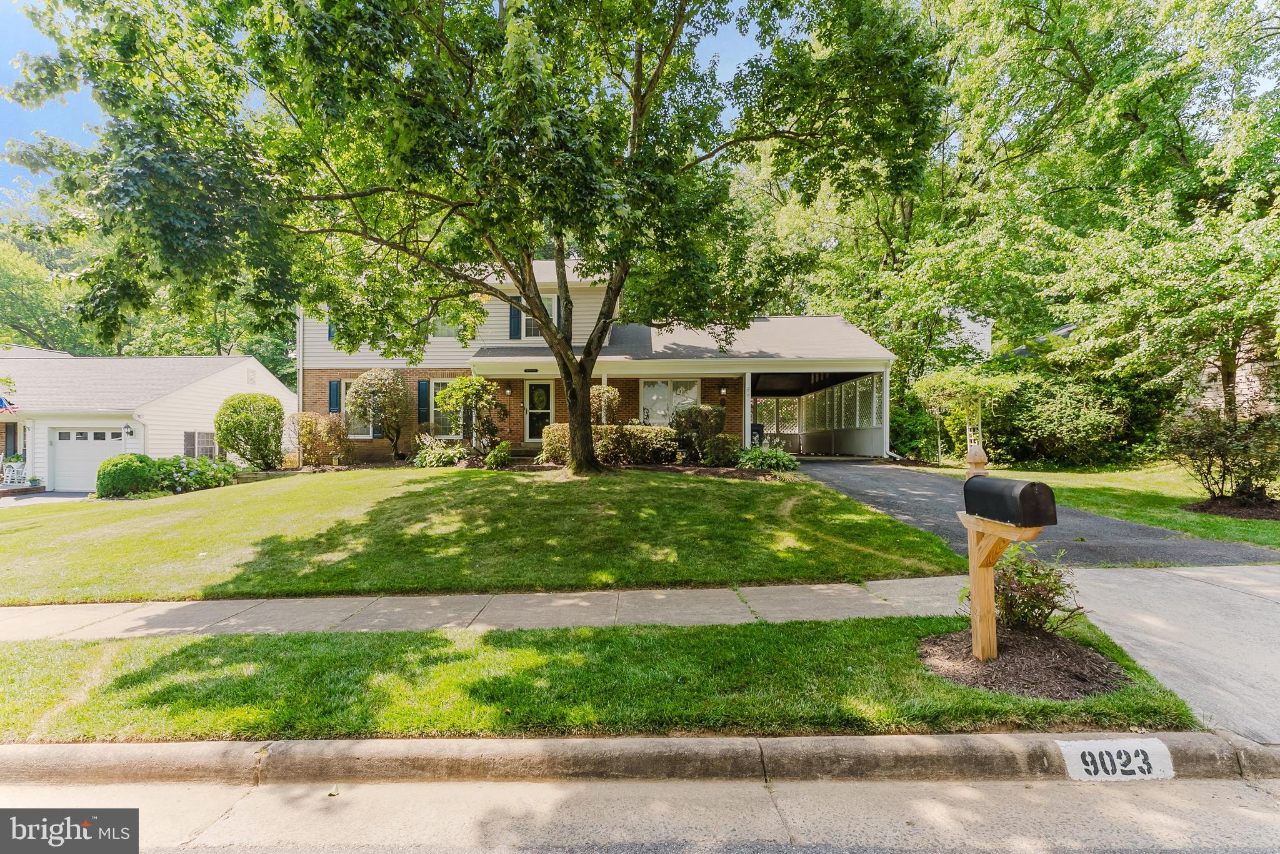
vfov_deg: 81.3
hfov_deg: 104.2
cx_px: 640
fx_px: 498
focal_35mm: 14
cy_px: 427
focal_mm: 14
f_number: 9
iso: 1000
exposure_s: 1/320
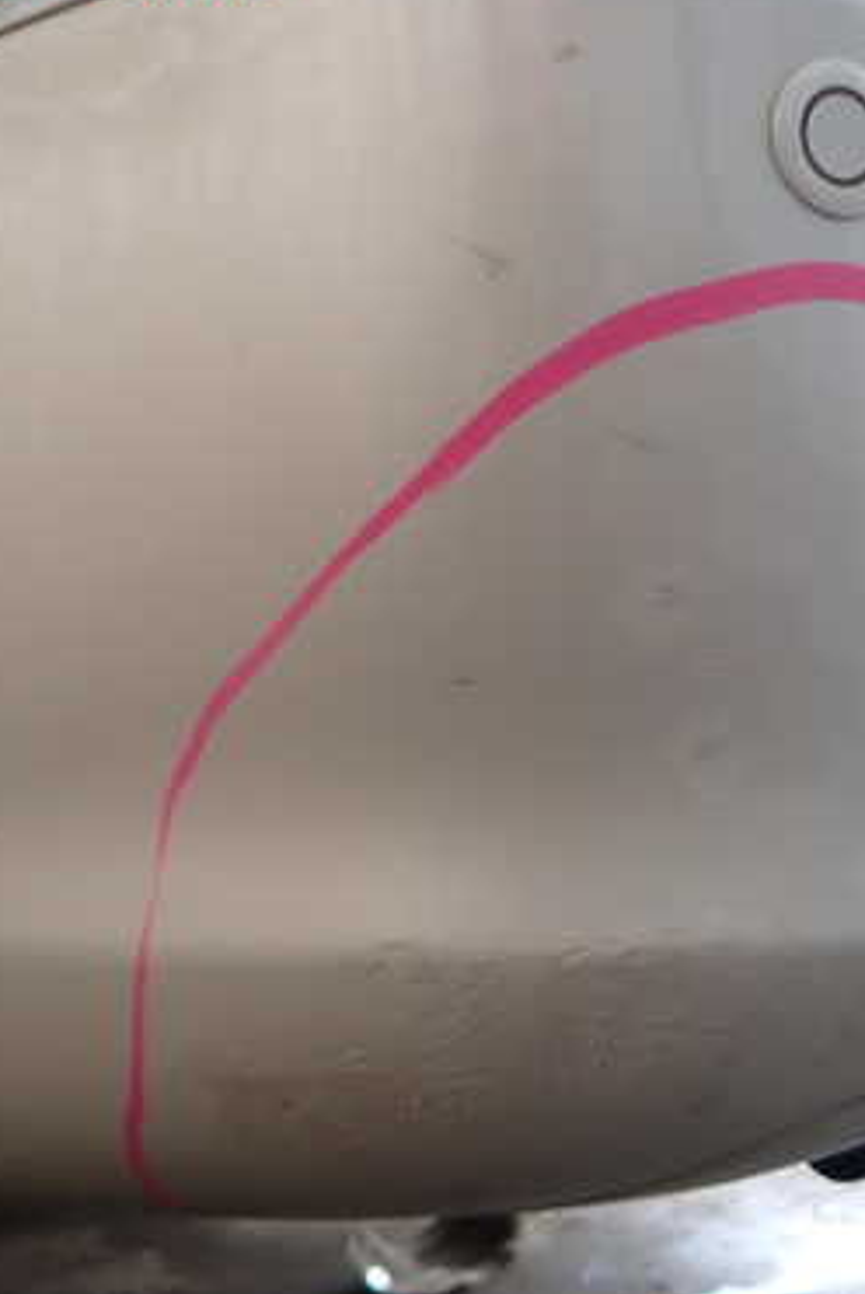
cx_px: 687
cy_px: 708
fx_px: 1511
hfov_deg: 31.2
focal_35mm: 42
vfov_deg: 46.3
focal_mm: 4.5
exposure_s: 1/125
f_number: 2
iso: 125
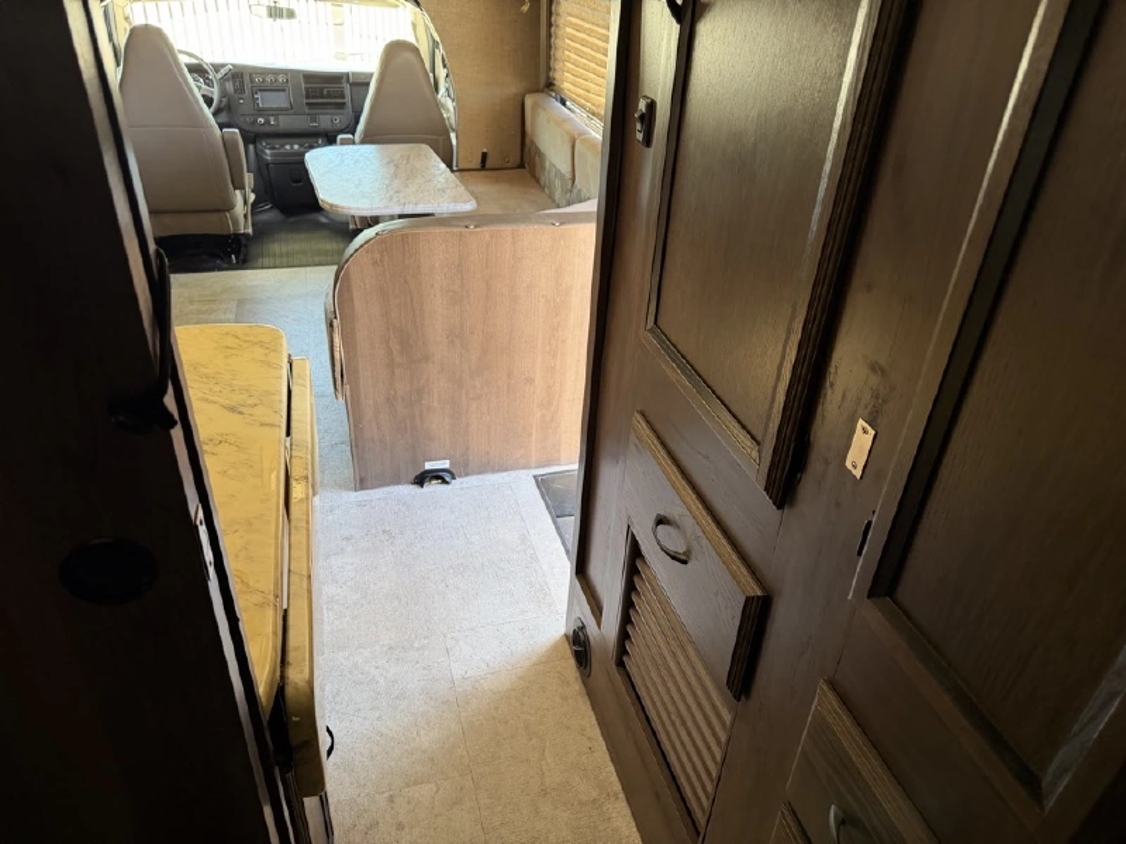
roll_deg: -4.4
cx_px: 563
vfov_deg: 56.8
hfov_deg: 71.6
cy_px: 422
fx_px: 781
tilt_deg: -31.3
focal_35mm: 24
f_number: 1.78
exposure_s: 1/83
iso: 200
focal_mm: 6.76
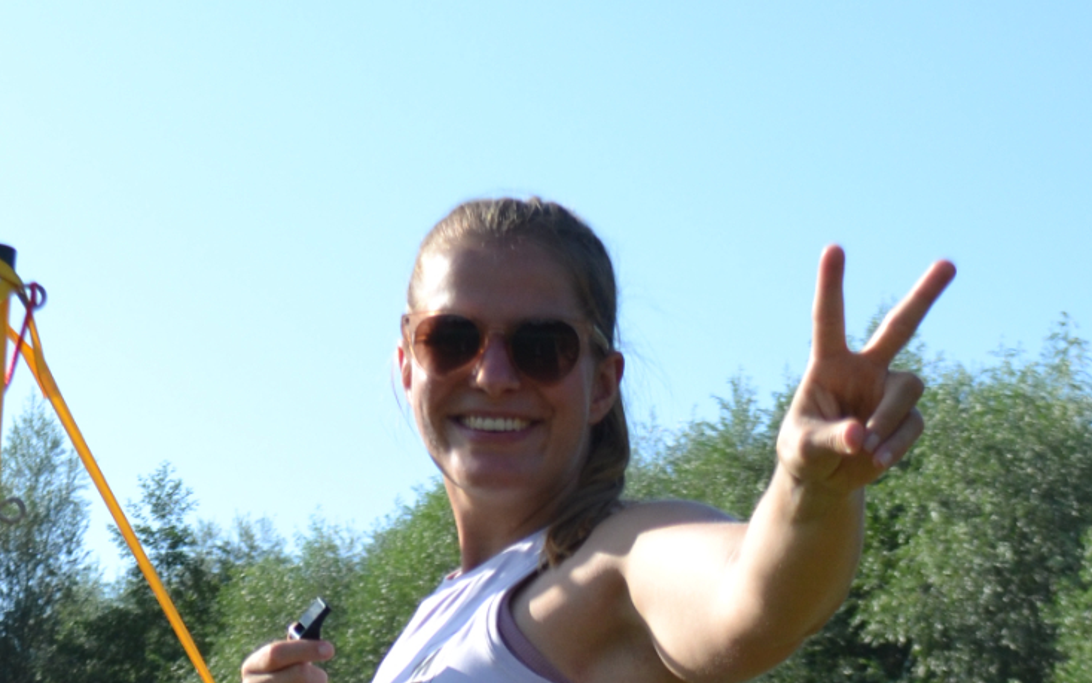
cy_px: 1004
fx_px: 3810
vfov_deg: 9.9
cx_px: 437
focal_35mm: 128
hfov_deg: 16.3
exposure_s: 1/1250
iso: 400
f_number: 5
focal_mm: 30
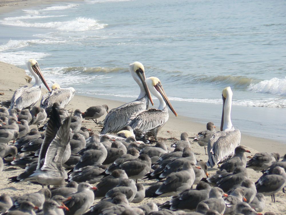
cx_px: 143
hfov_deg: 5.2
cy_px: 108
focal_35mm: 380
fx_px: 3140
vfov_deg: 3.9
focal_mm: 63.3
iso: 80
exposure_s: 1/400
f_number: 6.3
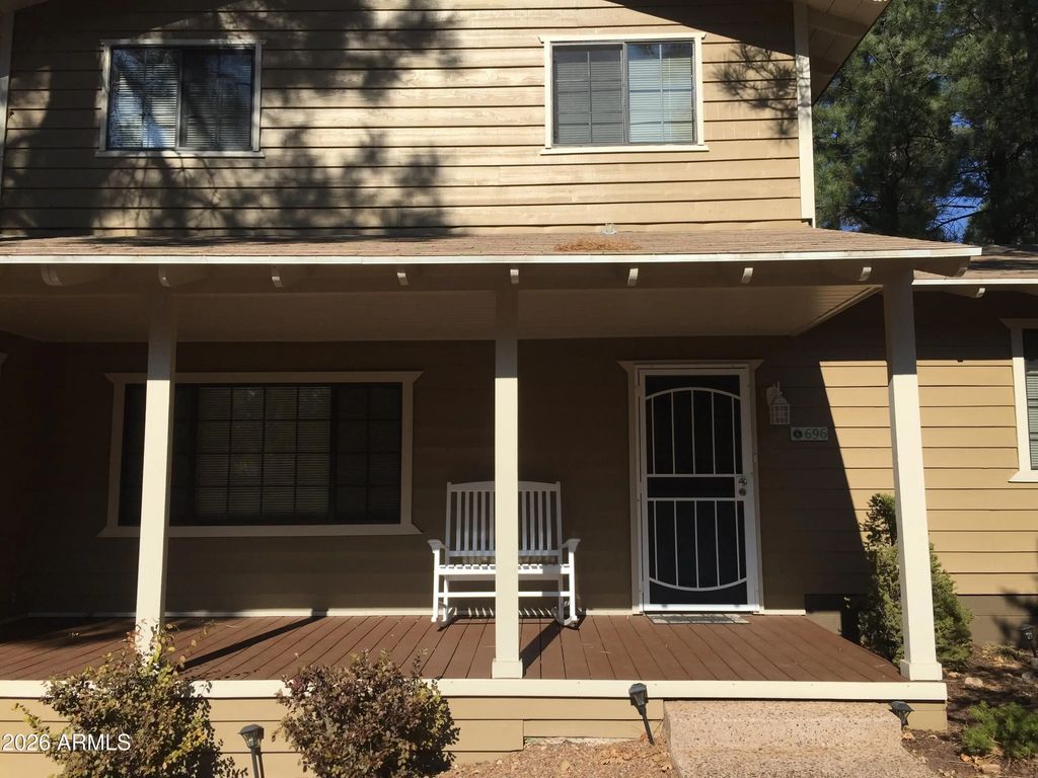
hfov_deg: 61.7
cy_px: 389
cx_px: 519
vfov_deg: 48.2
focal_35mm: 29
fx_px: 870
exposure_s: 1/2639
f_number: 2.2
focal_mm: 4.15
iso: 32
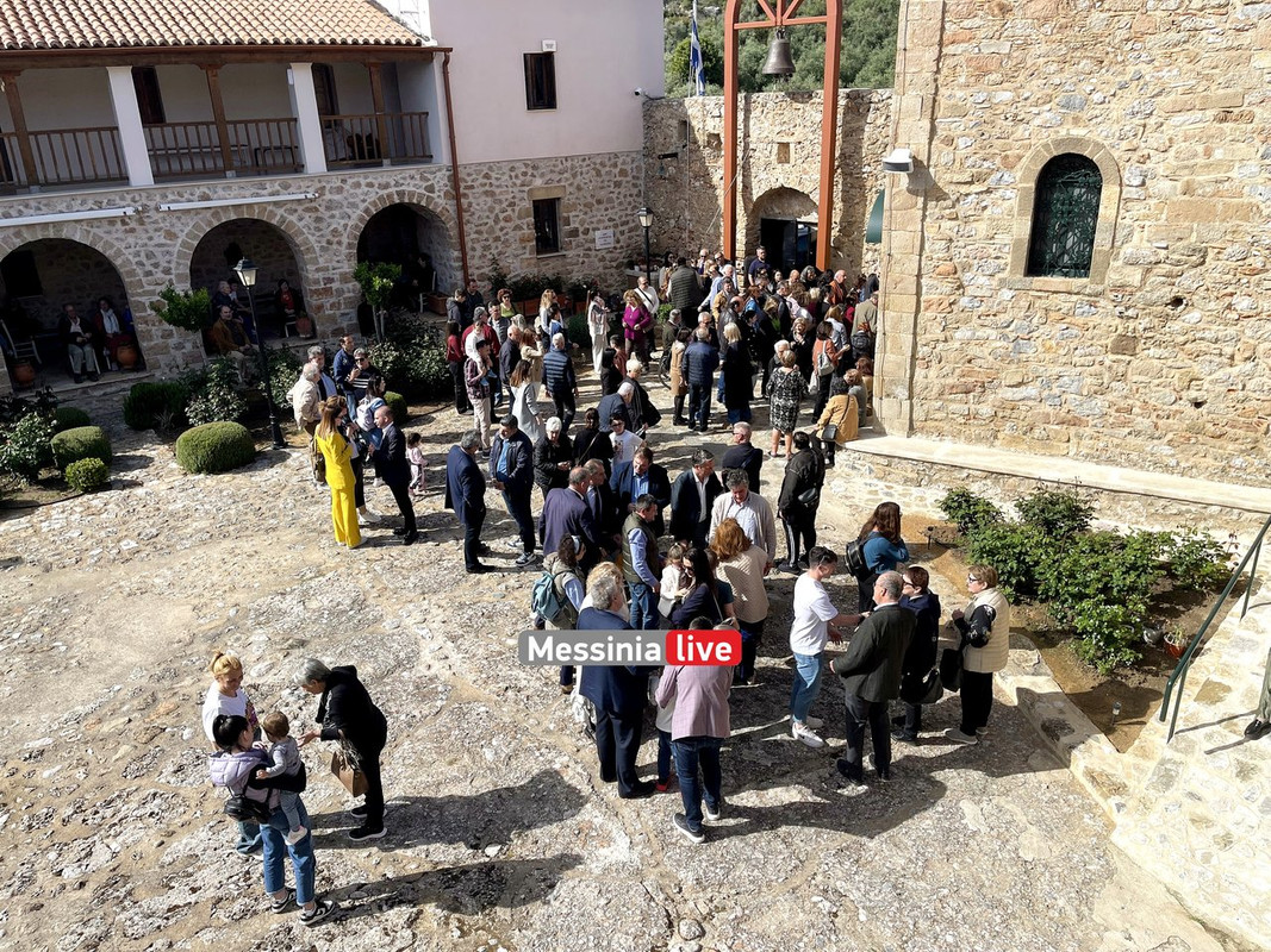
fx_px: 918
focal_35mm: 25
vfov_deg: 54.9
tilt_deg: -23.4
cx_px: 636
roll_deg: +1.2
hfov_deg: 69.4
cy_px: 476
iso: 32
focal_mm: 5.1
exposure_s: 1/2597
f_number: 1.6
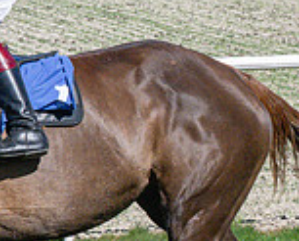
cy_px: 219
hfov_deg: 5.2
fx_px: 3316
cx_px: 188
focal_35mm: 374
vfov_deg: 4.1
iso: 3200
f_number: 20
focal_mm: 70
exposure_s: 1/1600
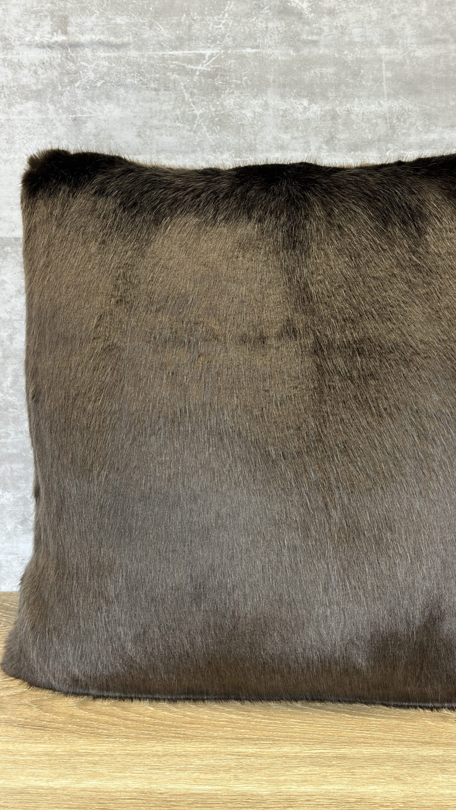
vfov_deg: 39.2
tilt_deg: -16.0
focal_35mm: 53
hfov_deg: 22.6
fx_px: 1139
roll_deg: +0.9
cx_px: 290
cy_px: 407
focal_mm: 6.86
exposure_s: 1/60
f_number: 1.78
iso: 80
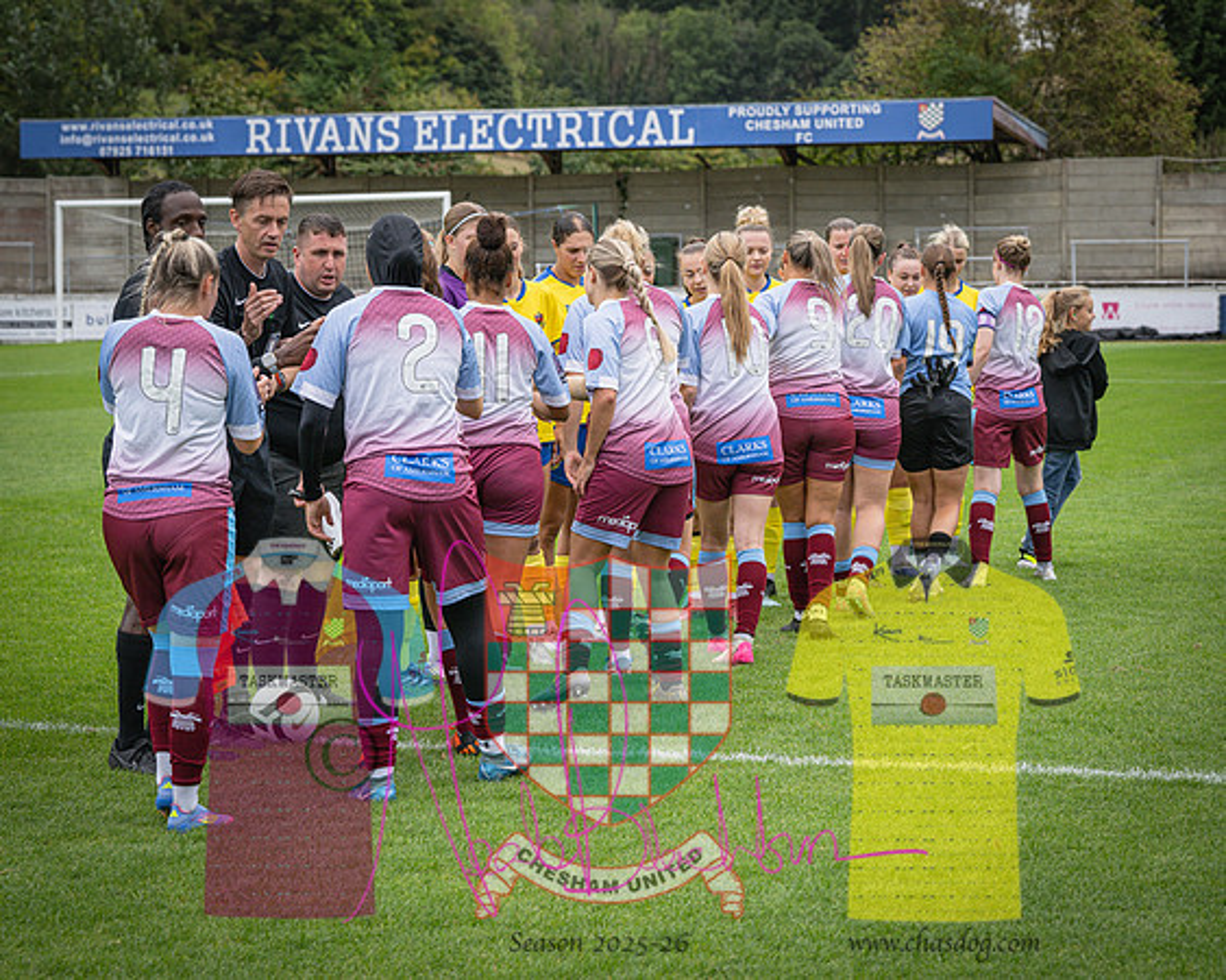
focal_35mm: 101
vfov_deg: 15.2
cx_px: 632
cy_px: 505
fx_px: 3668
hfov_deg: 19.0
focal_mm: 80
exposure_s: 1/1000
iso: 400
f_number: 5
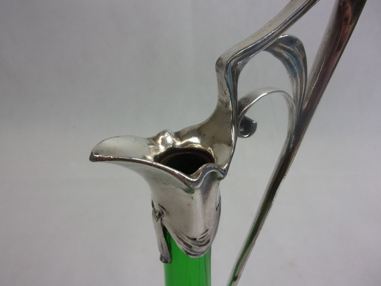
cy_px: 143
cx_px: 190
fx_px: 308
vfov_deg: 49.7
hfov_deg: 63.4
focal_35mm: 28
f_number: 3.9
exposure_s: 1/125
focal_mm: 5.1
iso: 241
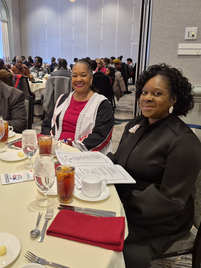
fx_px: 255
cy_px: 127
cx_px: 76
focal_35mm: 33
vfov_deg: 55.3
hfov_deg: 42.6
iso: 640
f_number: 1.8
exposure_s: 1/120
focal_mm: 5.4
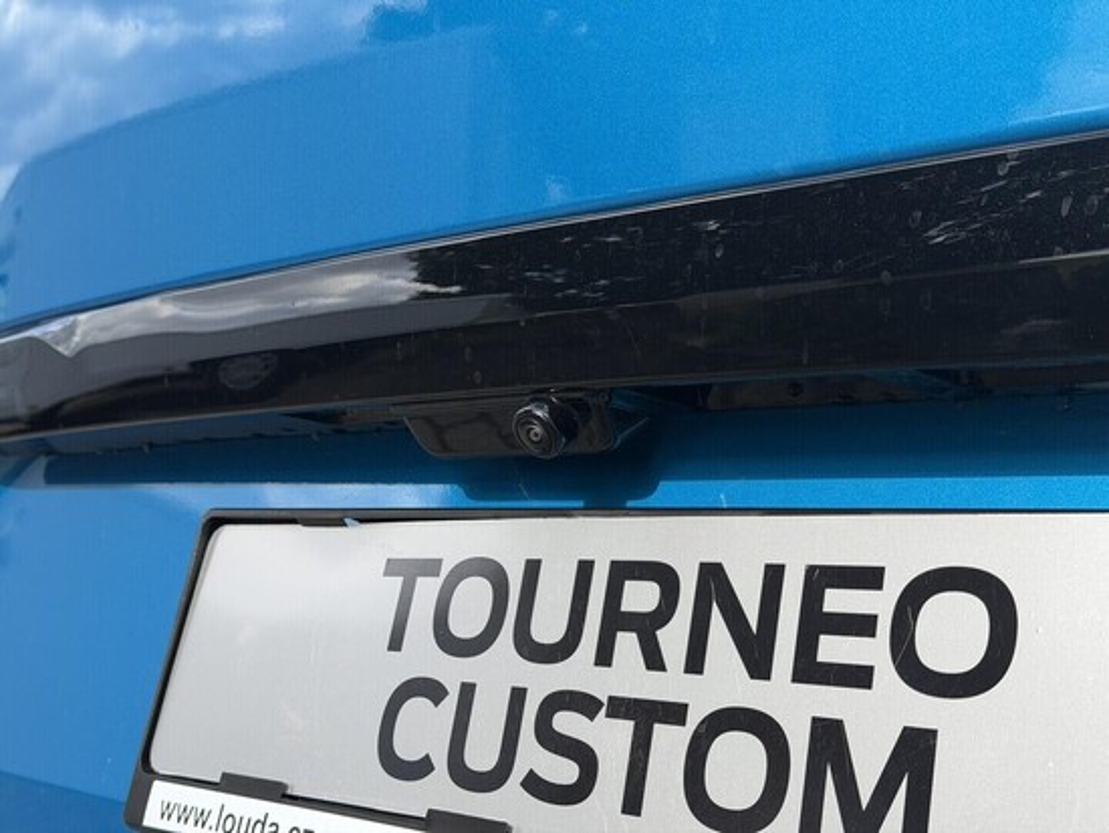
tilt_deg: +3.4
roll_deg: -2.0
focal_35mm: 48
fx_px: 1538
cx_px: 554
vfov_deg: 30.3
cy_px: 416
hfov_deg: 39.6
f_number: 1.78
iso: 64
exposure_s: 1/1285
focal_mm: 6.76
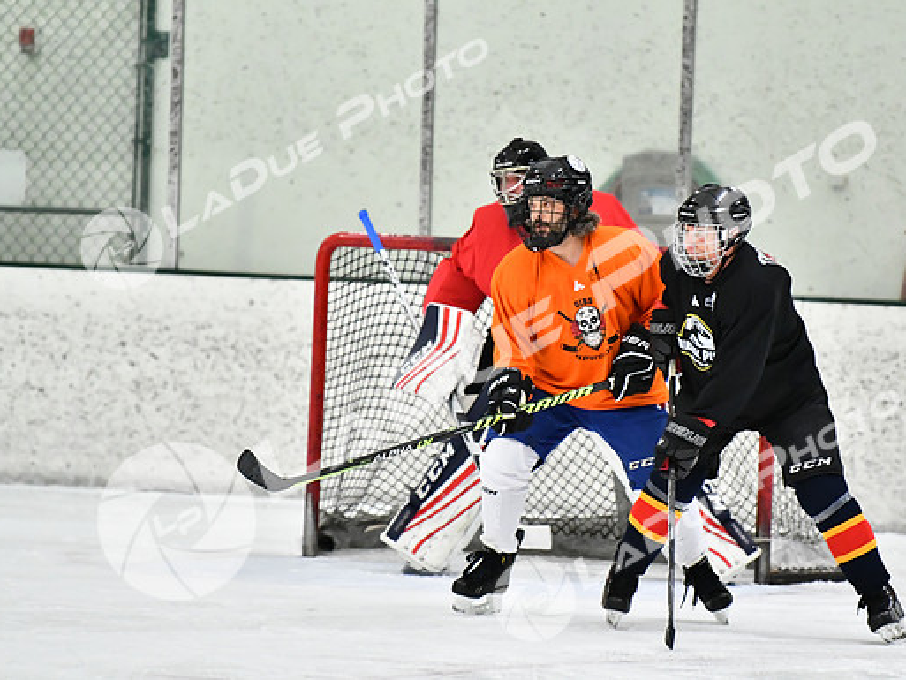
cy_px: 340
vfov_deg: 4.6
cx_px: 489
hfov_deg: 6.1
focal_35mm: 326
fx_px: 8534
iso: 5000
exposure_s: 1/1250
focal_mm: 200
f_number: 2.8
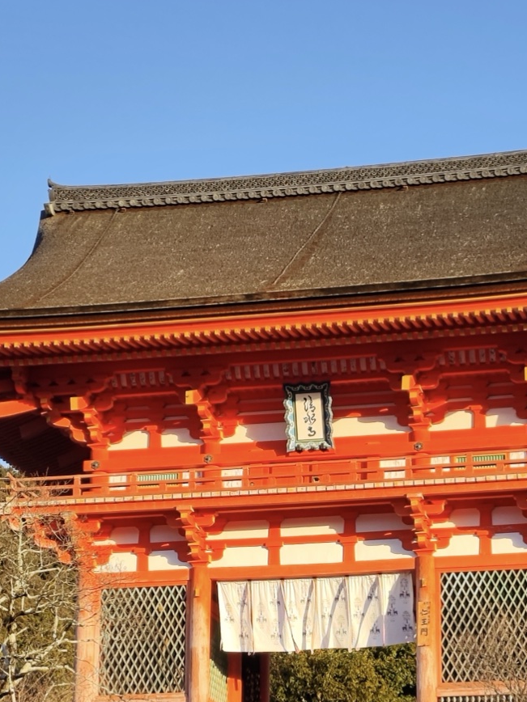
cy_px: 539
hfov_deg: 27.5
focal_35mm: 53
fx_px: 1076
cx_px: 277
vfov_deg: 35.3
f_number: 1.9
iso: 50
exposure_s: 1/731
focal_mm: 8.7
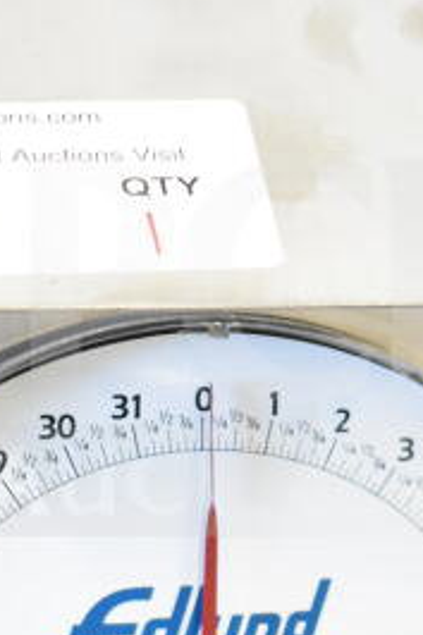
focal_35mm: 119
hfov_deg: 11.5
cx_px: 234
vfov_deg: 17.3
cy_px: 346
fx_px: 2095
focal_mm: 23
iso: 1600
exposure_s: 1/80
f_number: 4.5
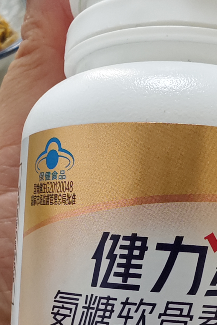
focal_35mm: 55
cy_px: 267
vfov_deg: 34.9
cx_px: 157
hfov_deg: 24.4
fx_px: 497
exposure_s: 1/33.3
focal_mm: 2.59
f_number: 2.2
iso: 234
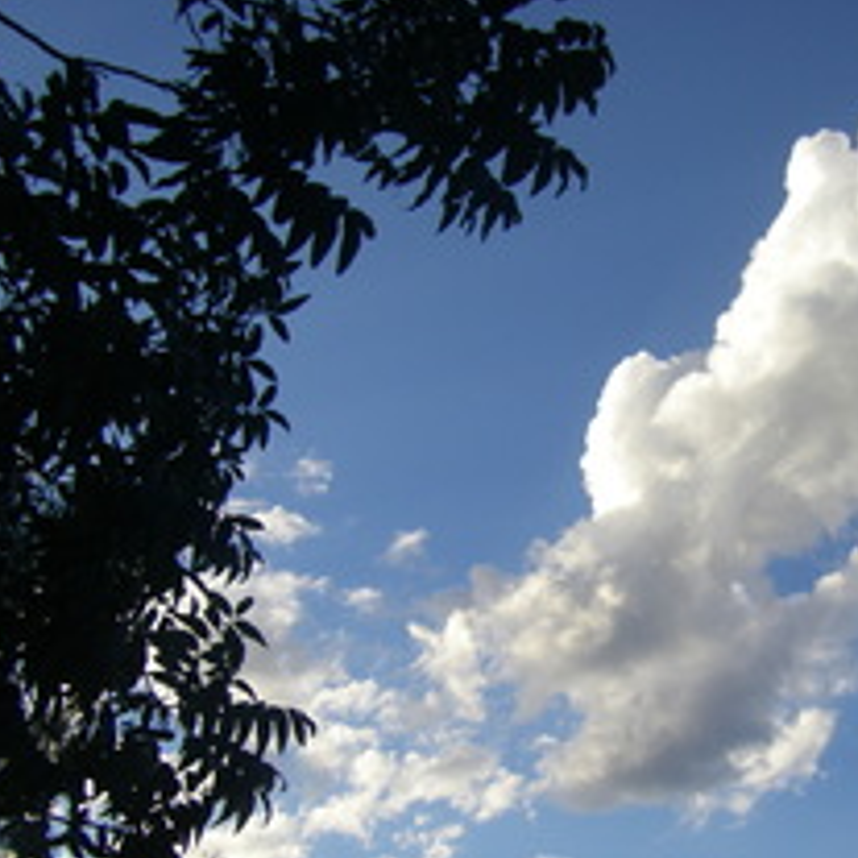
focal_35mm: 65
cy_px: 551
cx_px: 647
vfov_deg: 26.4
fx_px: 1823
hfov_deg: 26.1
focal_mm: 6.3
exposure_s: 1/160
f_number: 7
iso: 64
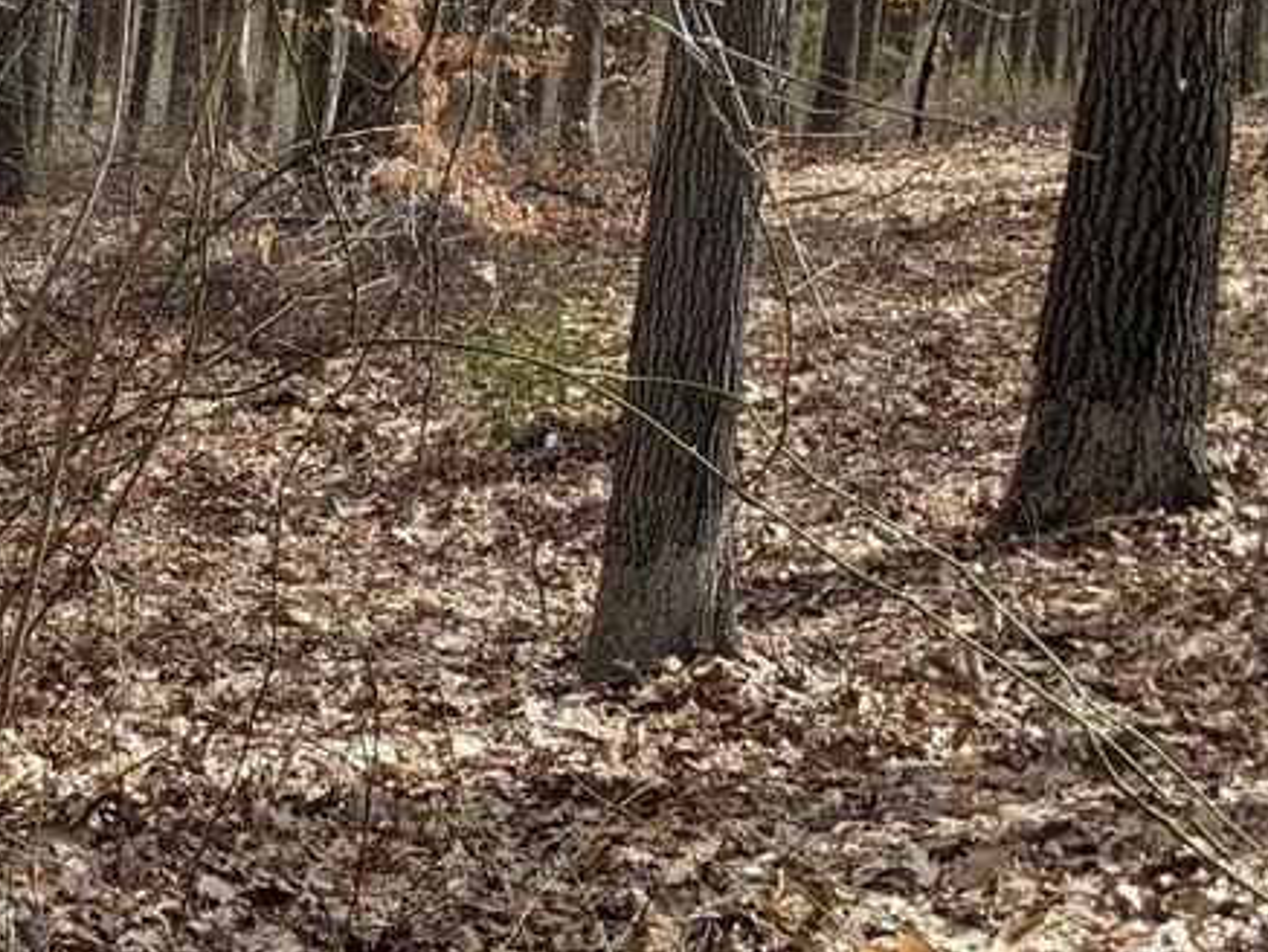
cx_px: -557
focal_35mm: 89
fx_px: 3261
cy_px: 299
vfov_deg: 16.6
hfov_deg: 19.5
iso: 51
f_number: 1.8
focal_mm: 4.44
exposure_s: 1/1381
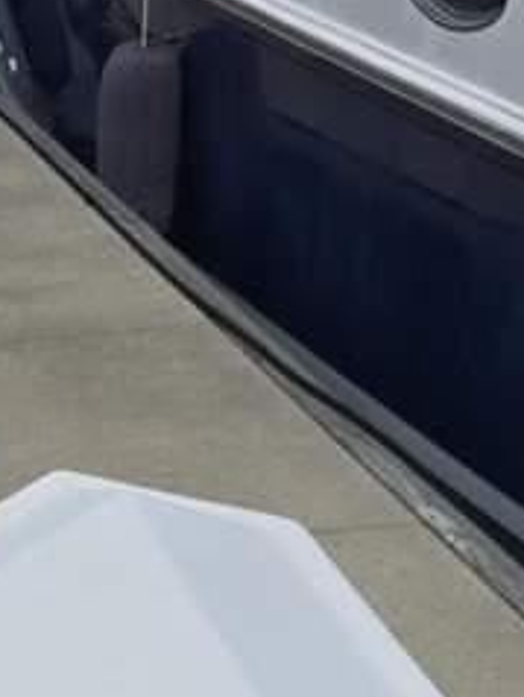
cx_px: -132
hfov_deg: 13.9
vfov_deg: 17.6
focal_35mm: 103
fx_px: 2075
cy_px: 952
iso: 12
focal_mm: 6.3
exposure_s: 1/1628
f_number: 1.7
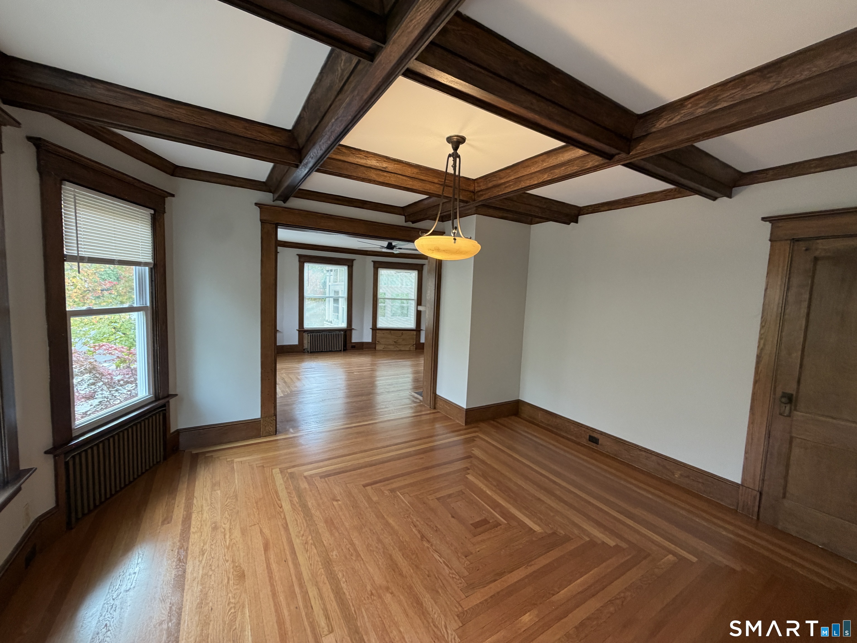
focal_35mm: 14
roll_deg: -2.2
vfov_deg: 85.7
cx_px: 428
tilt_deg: -6.3
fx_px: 347
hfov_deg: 102.1
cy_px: 322
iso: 200
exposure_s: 1/60
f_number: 2.2
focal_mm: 2.22
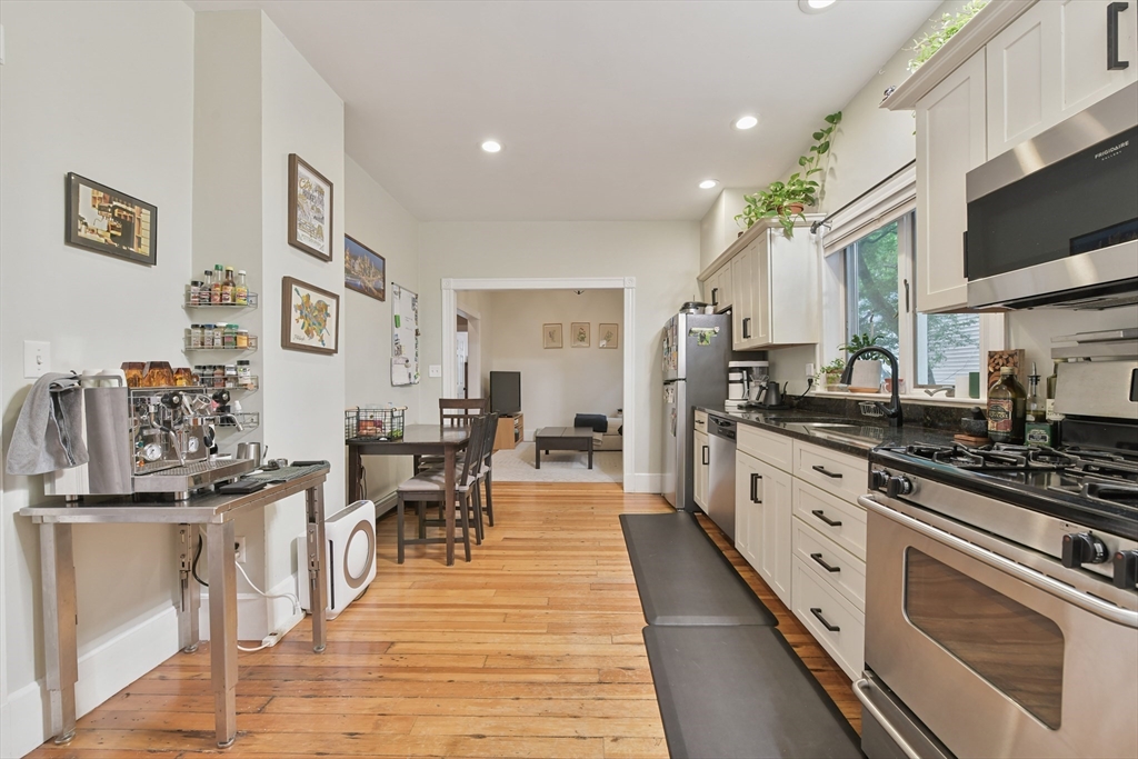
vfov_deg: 81.2
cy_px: 380
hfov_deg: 104.2
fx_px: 443
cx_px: 569
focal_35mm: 14
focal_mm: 14
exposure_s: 1/15
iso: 640
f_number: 9
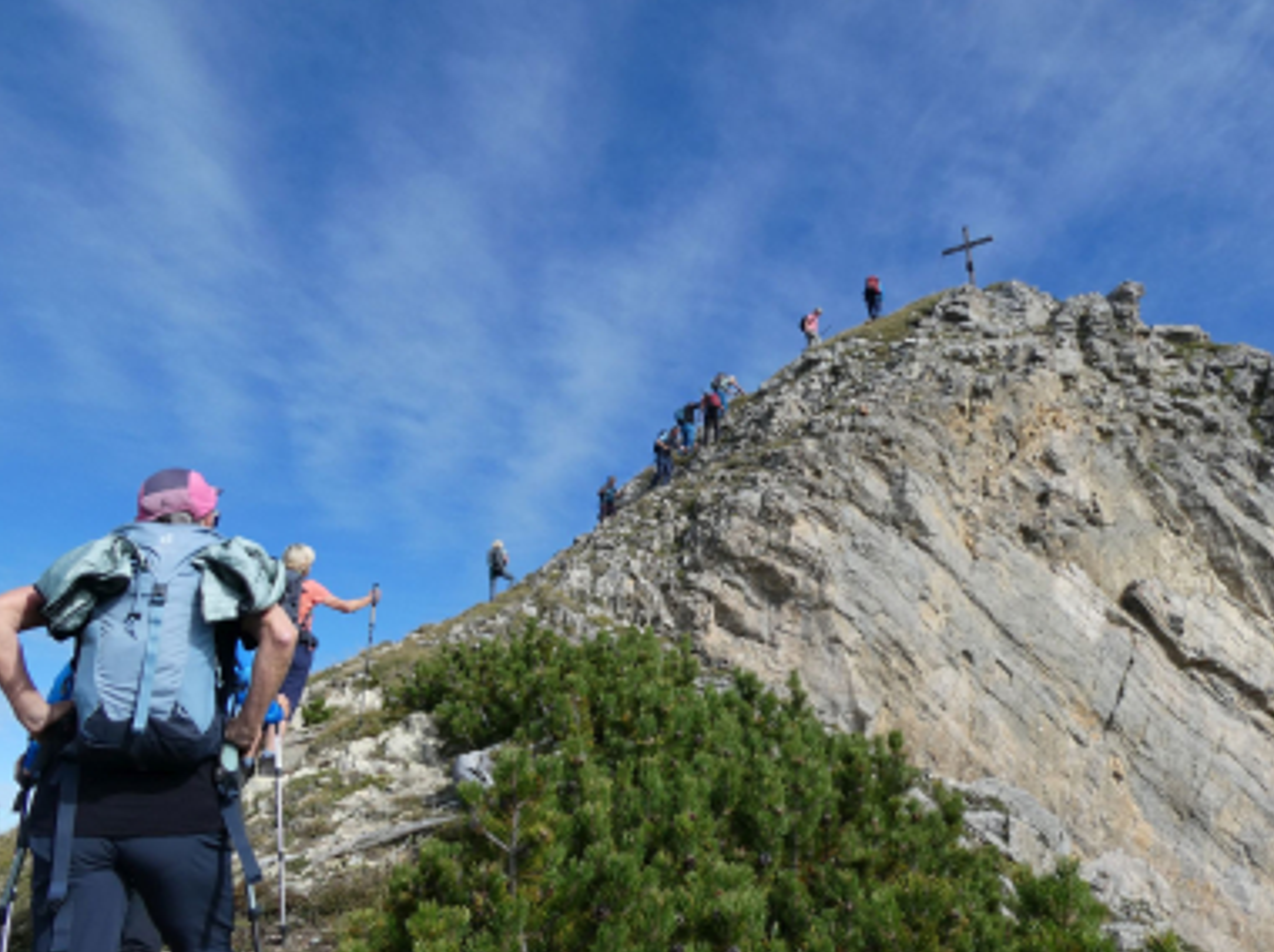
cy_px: 506
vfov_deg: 51.2
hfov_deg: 65.4
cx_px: 605
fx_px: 992
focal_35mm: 27
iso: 80
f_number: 3.5
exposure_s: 1/800
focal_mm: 4.3
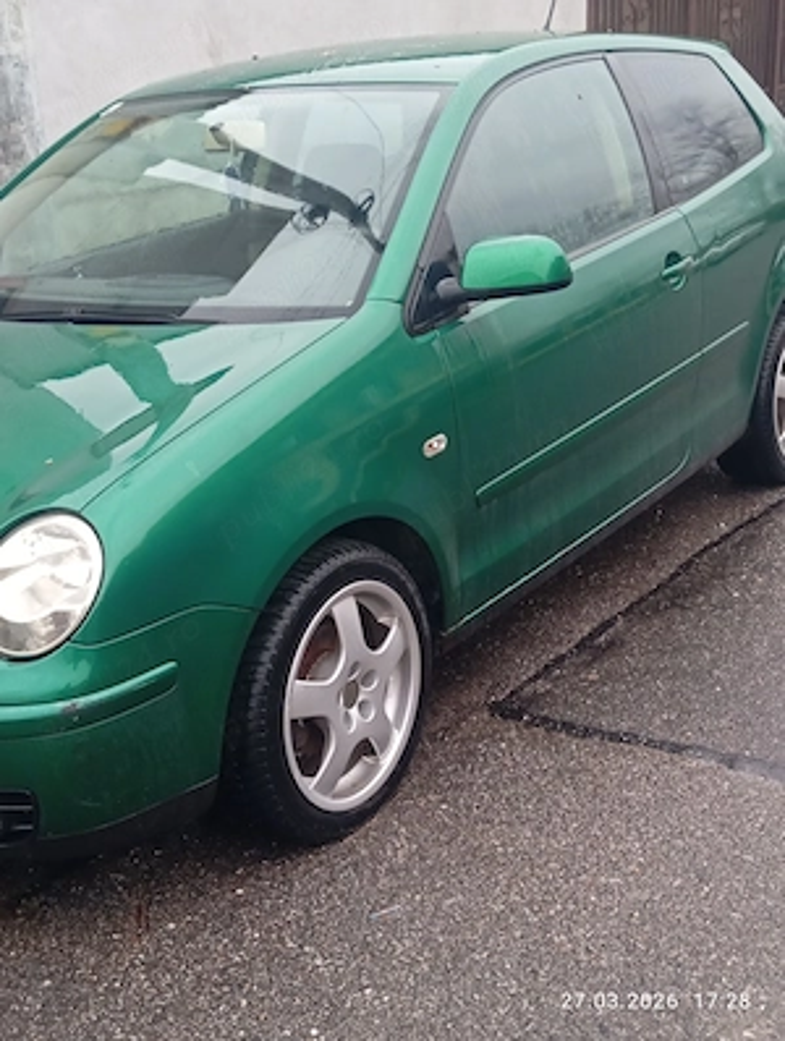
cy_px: 520
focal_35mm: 48
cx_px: 392
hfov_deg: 30.4
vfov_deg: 39.6
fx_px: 1447
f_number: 1.8
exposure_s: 1/50
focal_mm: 4.22
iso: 1030
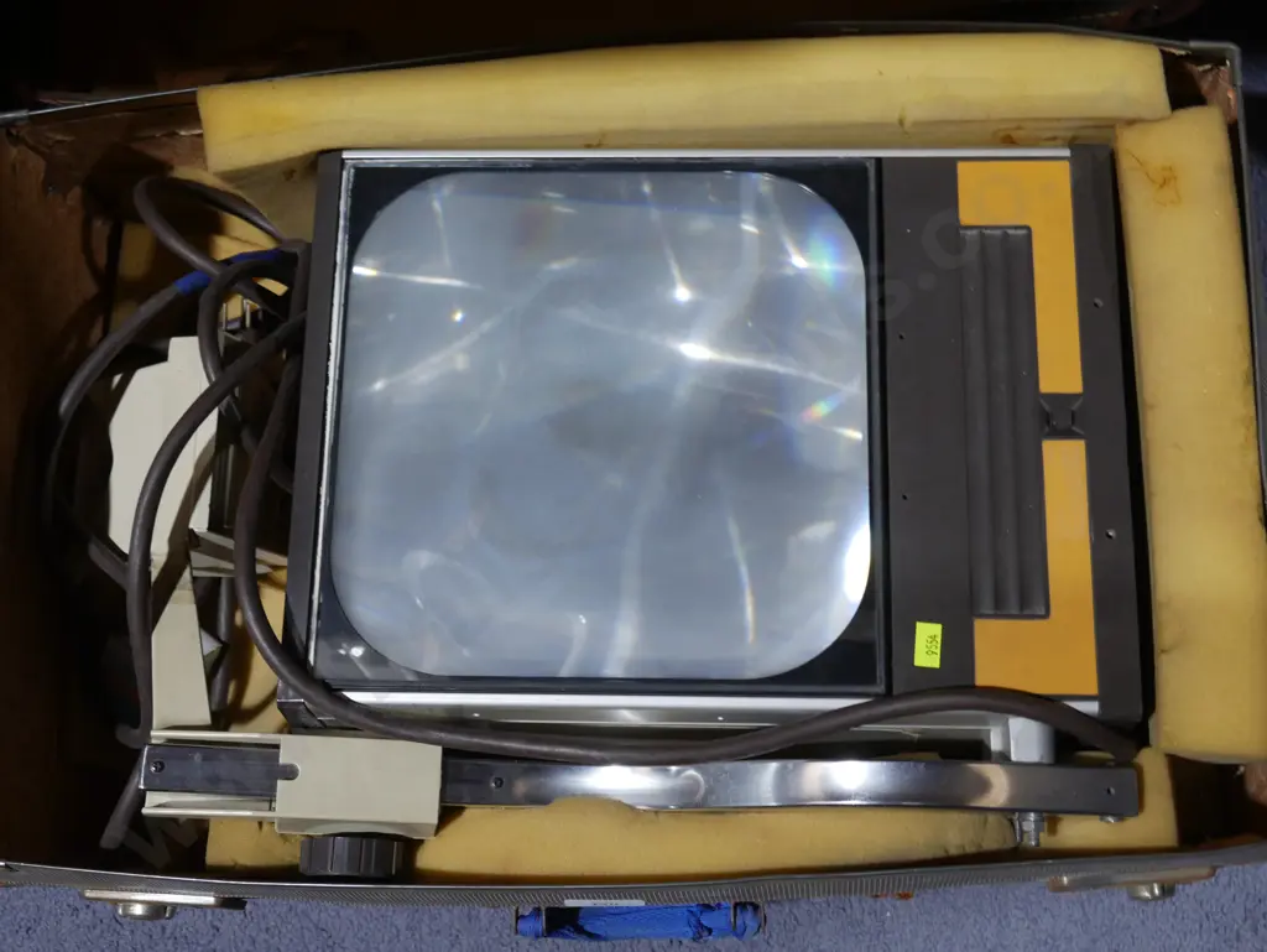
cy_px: 476
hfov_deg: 39.6
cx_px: 634
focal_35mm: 48
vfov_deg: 30.3
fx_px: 1758
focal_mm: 24
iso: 500
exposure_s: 1/60
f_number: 5.2
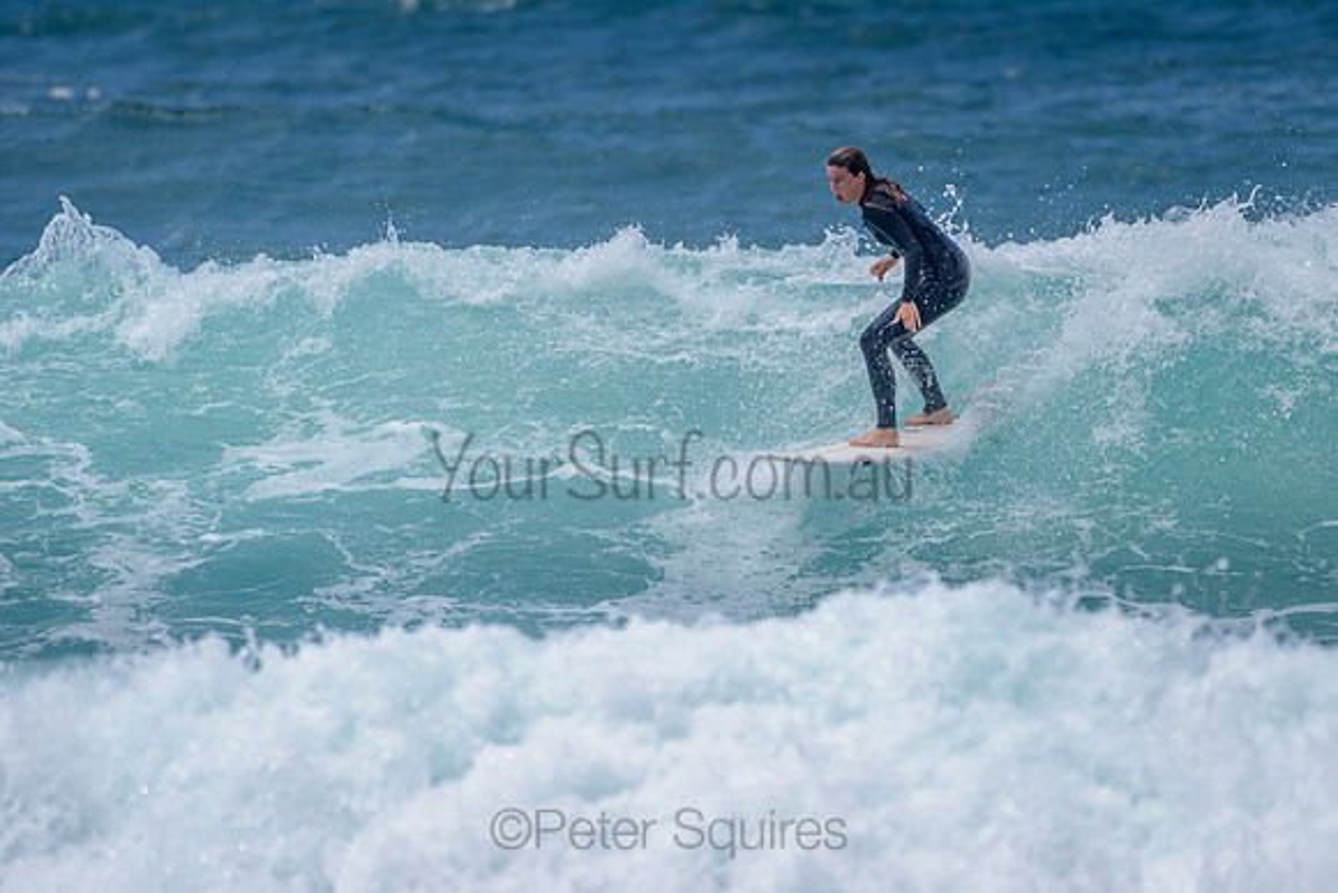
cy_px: 344
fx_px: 22835
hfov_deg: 3.4
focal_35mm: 614
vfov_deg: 2.2
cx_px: 822
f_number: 5.6
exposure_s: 1/2000
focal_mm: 500
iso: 110
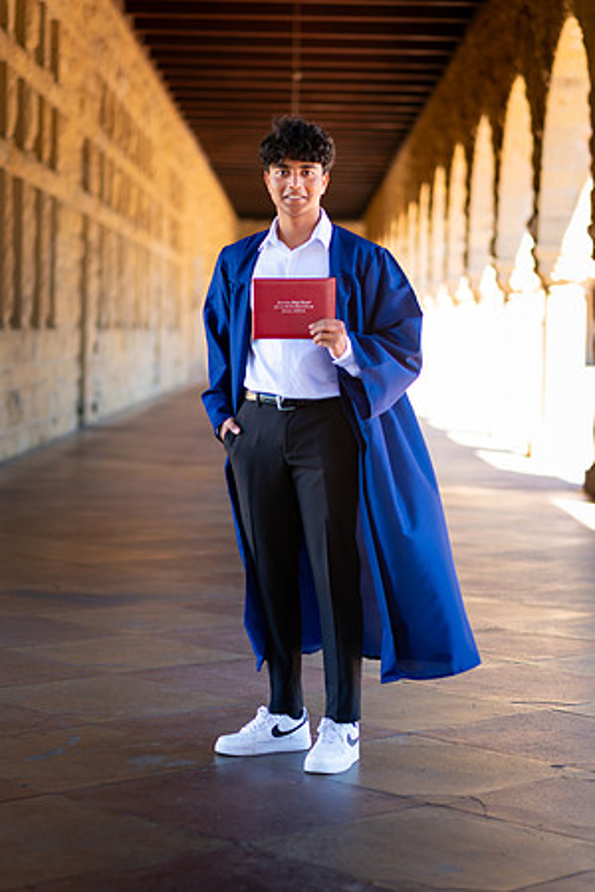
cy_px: 446
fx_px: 2107
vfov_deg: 23.9
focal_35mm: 85
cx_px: 298
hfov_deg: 16.1
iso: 64
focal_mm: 85
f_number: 2.5
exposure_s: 1/200
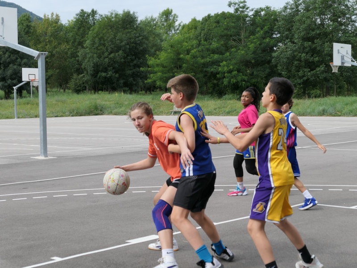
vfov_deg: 22.6
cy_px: 134
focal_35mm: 65
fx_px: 670
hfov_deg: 29.8
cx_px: 178
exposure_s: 1/1600
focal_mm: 21.9
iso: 125
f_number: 2.8
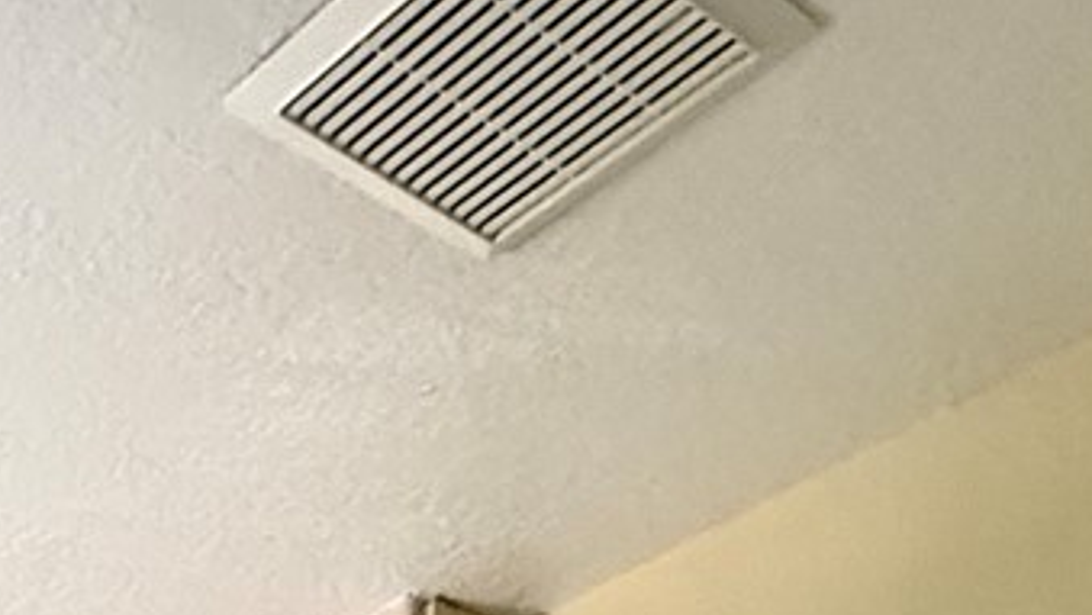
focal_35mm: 72
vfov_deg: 11.5
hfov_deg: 25.5
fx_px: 2086
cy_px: 1745
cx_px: -309
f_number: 2.2
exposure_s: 1/60
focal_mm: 2.22
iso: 800
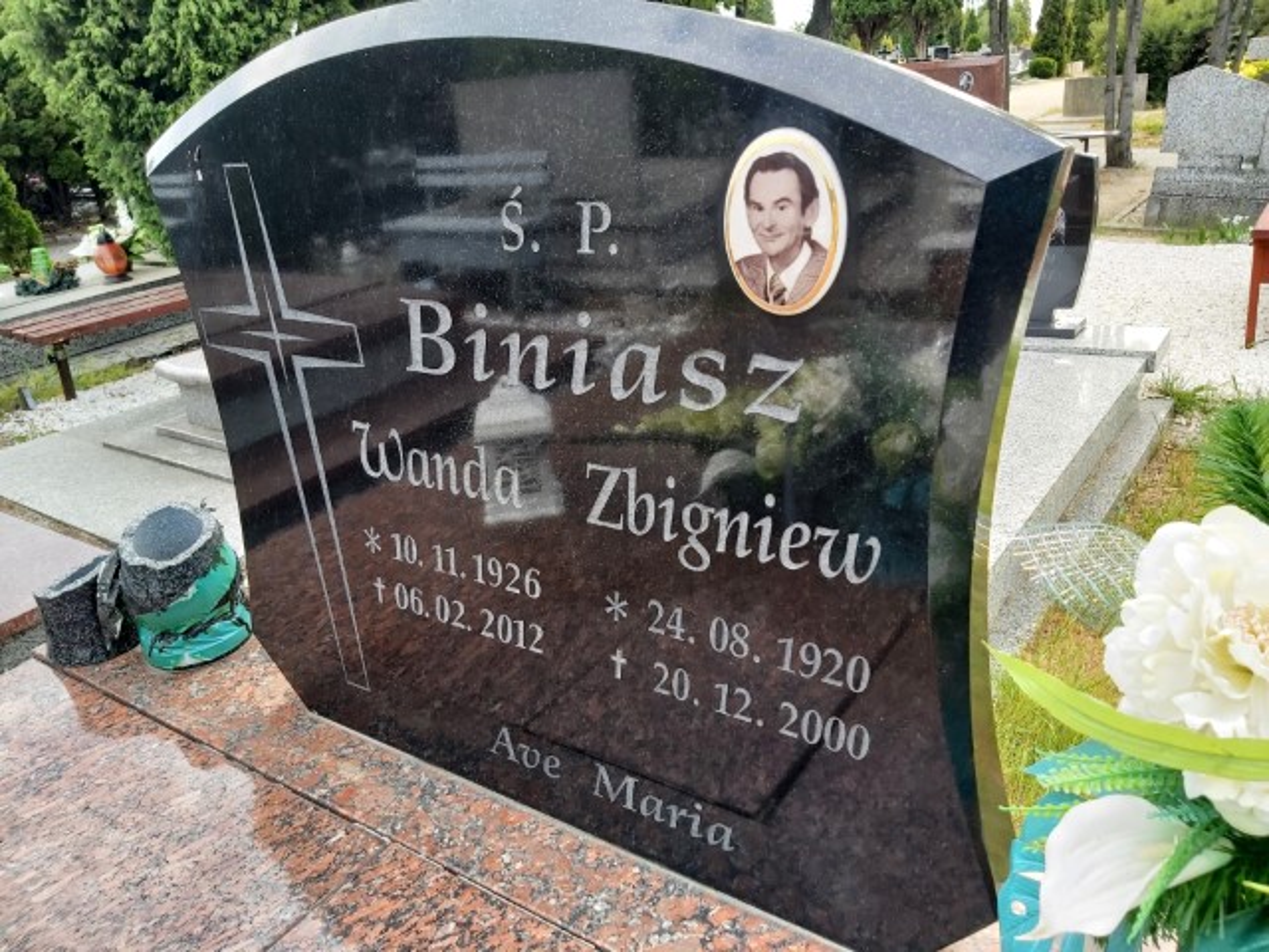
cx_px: 634
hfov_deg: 67.3
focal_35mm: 26
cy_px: 476
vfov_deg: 53.1
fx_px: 953
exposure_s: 1/204
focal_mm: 3.92
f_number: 1.7
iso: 64
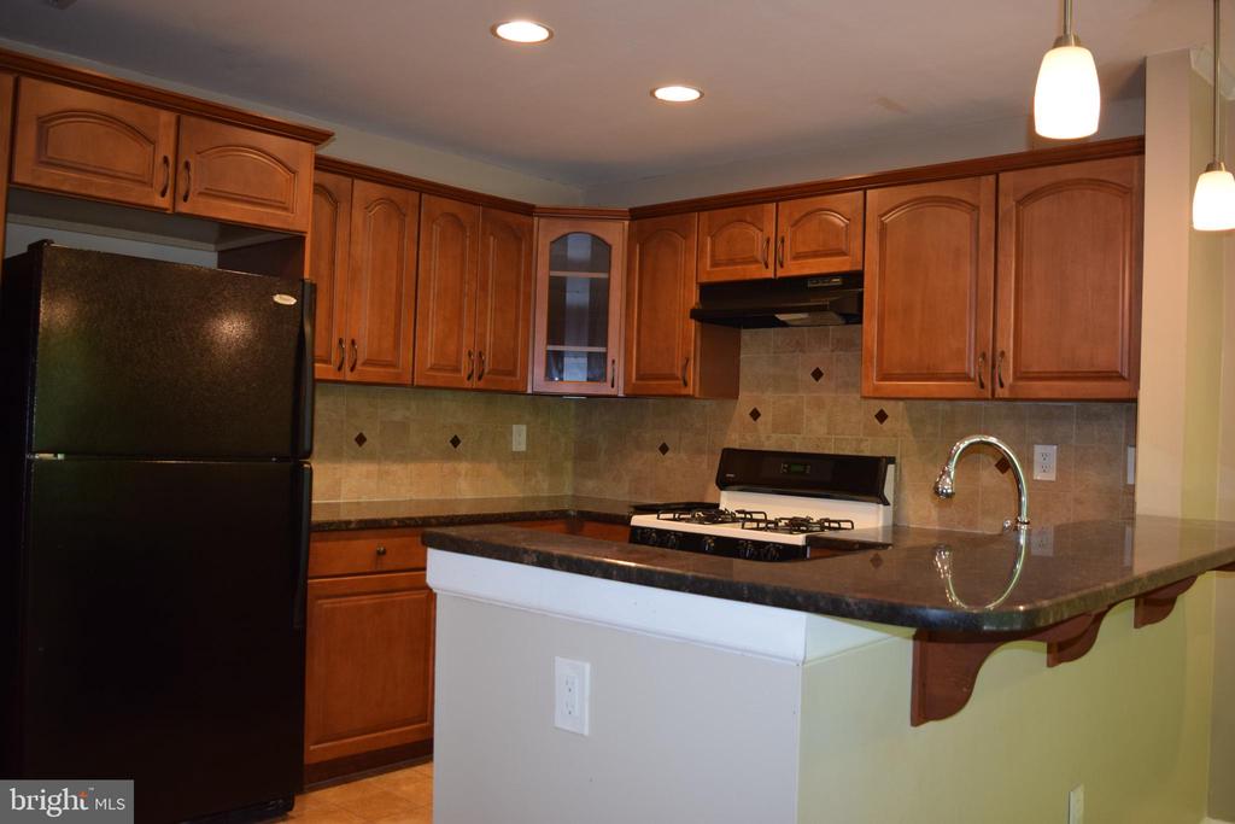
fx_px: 1081
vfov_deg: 41.7
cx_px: 618
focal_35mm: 32
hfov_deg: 59.5
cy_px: 412
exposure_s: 1/60
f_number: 3.8
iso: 800
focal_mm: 21
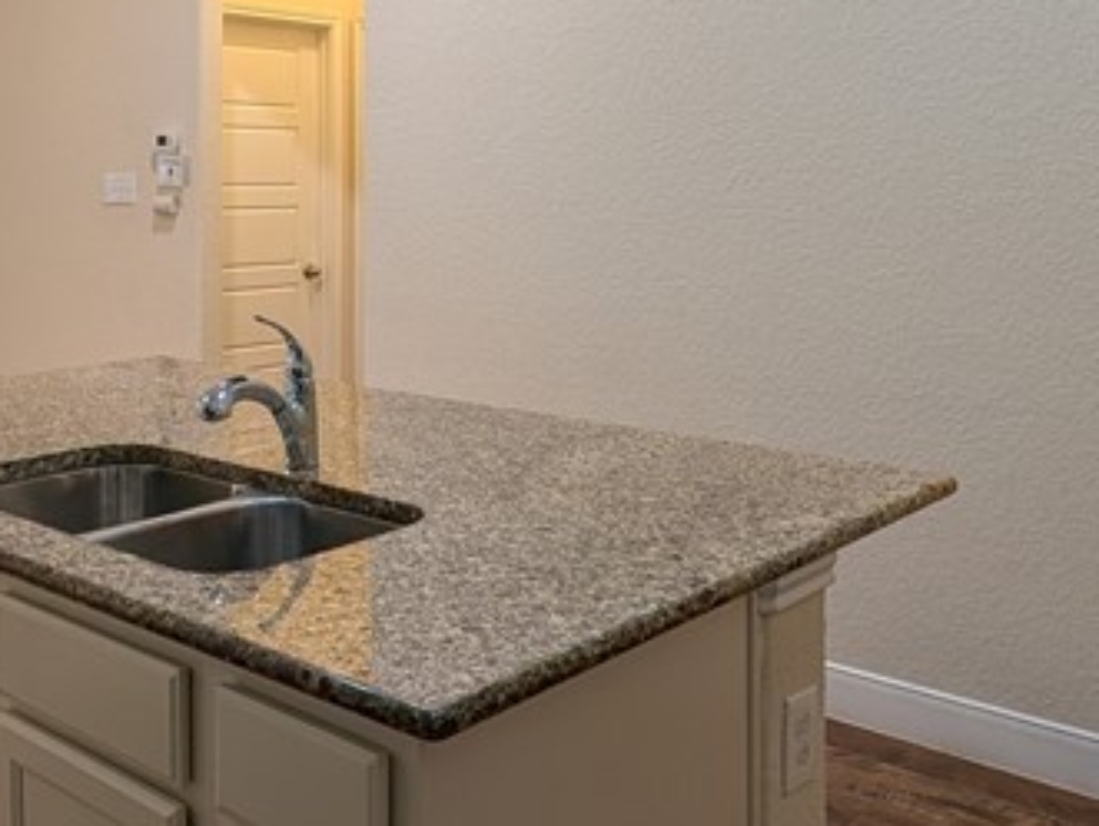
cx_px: 377
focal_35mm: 37
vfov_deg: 37.9
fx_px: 1176
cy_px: 216
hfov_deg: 49.3
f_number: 1.7
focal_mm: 2.02
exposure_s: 1/60
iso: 55
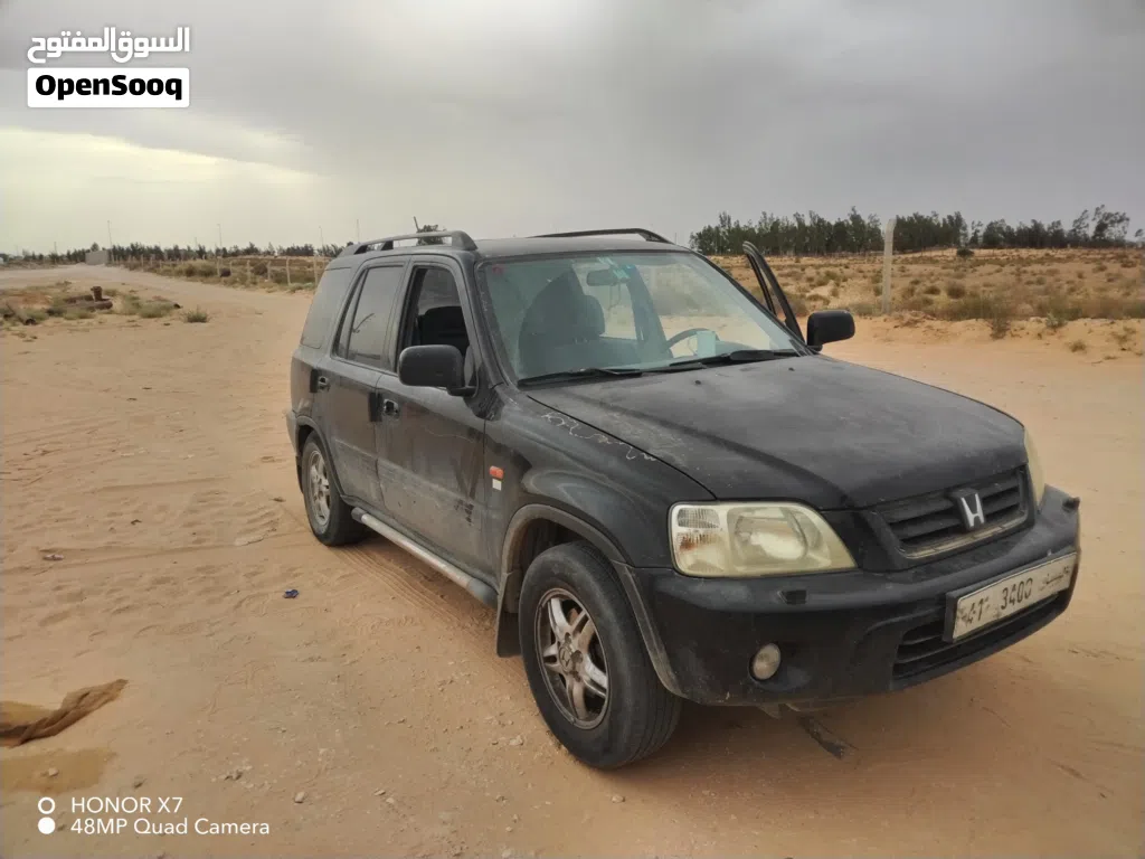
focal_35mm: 26
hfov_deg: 67.3
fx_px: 860
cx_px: 572
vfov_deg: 53.1
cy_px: 430
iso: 100
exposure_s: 1/139
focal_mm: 4.75
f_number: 1.8
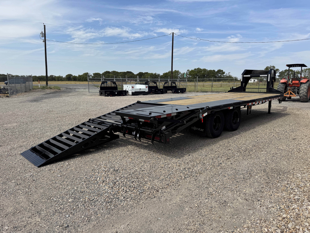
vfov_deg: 56.8
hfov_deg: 71.6
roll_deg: +1.1
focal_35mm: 24
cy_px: 116
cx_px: 155
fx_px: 215
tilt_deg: -8.2
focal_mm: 6.76
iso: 80
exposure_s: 1/4950
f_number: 1.78
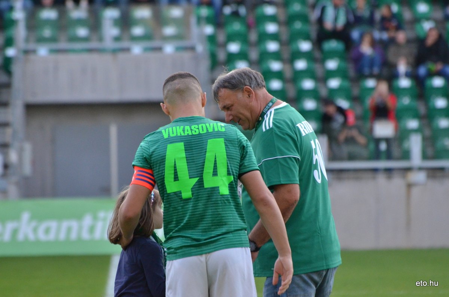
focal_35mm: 360
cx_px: 224
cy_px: 148
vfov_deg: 3.8
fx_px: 4481
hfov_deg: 5.7
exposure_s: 1/1250
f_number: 5.6
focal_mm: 240
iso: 2000
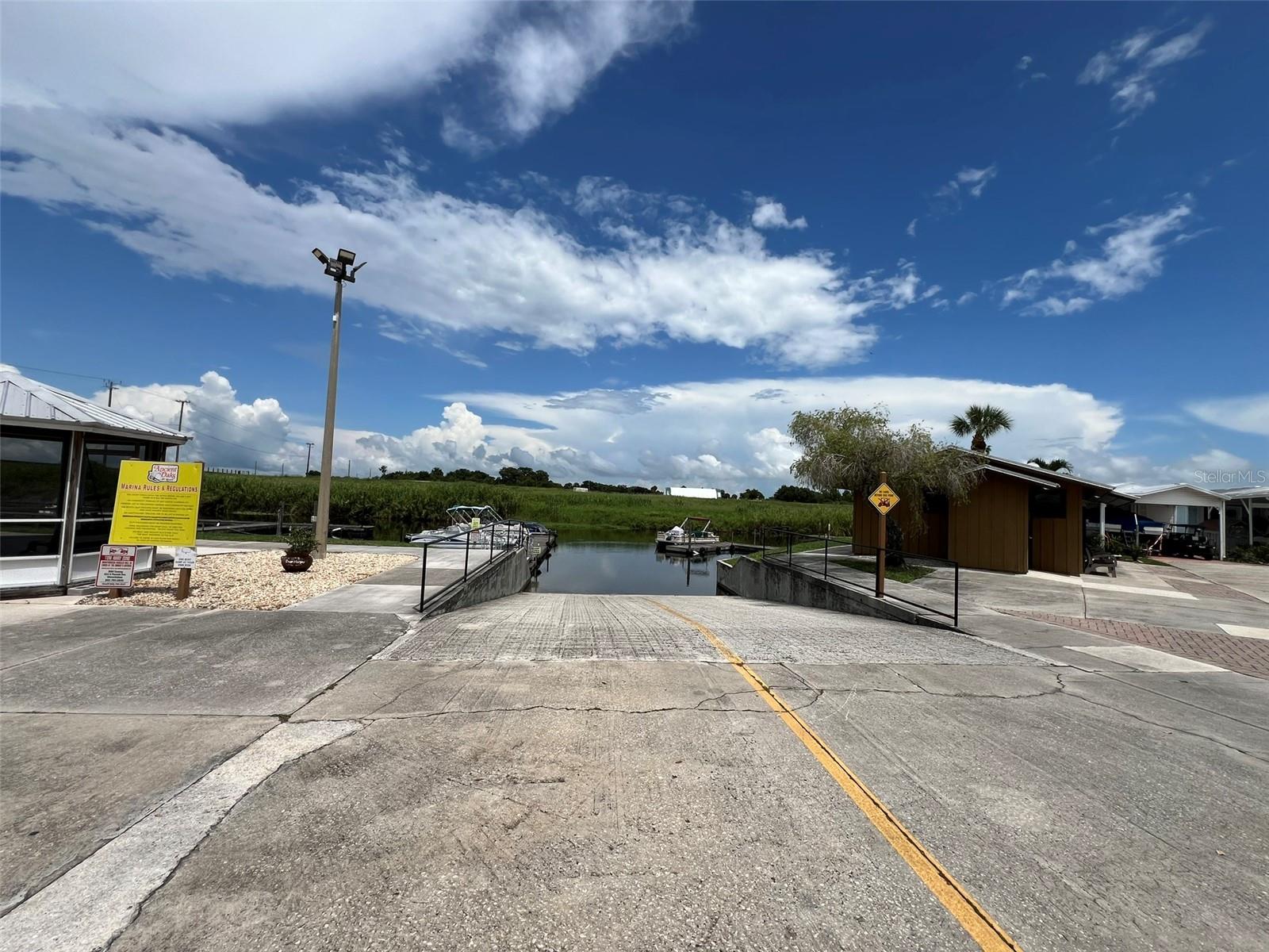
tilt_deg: +2.7
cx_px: 634
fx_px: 477
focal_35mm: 13
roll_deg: -2.7
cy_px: 476
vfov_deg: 89.9
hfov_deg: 106.2
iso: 32
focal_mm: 1.57
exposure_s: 1/3534
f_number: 1.8
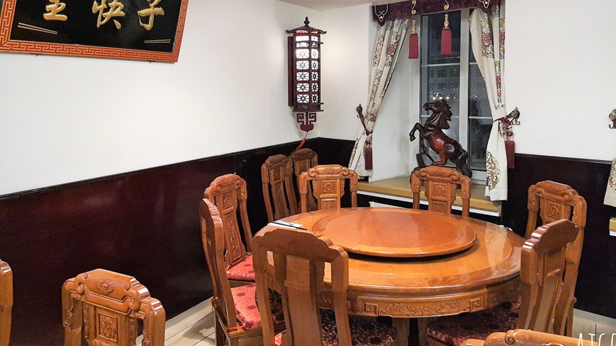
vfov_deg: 37.4
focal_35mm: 31
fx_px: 506
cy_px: 117
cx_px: 315
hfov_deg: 62.6
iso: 500
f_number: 1.7
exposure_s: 1/40
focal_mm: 4.32
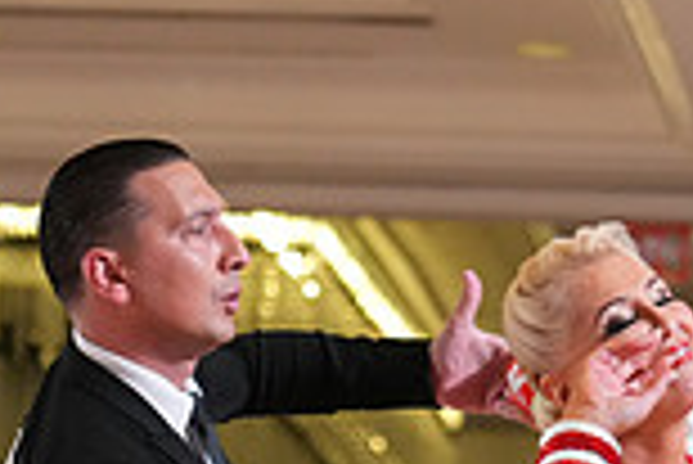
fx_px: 7630
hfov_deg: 5.2
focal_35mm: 396
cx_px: 598
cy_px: 660
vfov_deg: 3.5
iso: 4000
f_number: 4
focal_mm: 105
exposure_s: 1/500
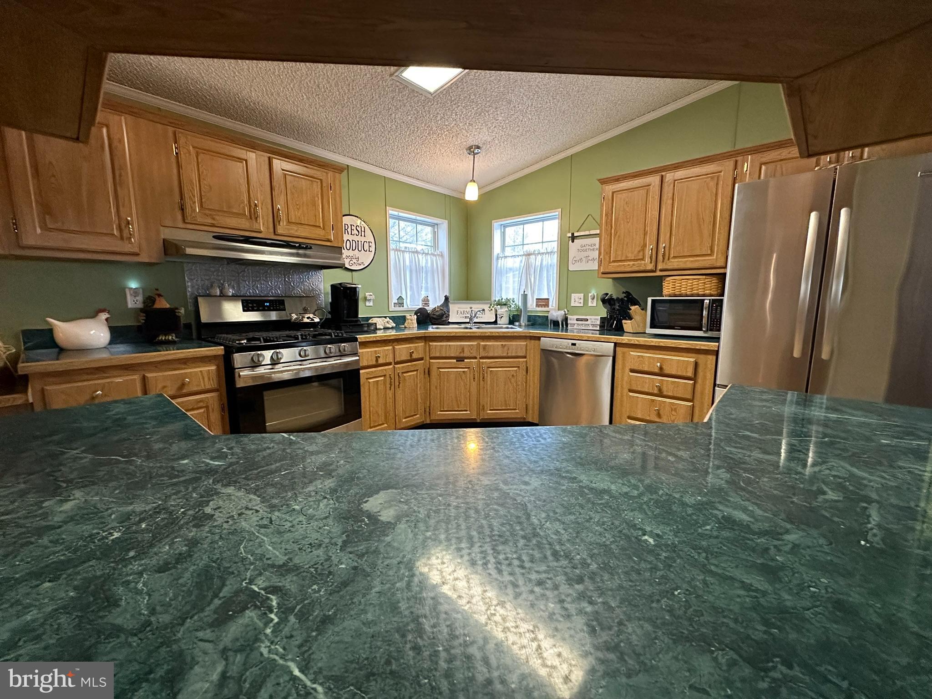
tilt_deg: -8.4
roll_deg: +0.4
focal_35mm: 14
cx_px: 466
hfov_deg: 102.1
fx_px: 377
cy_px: 350
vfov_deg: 85.7
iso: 500
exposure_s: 1/60
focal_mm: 2.22
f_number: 2.2
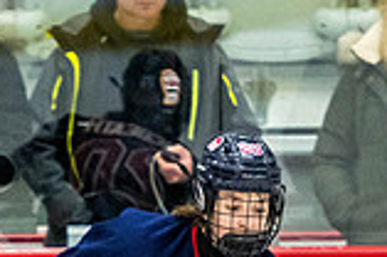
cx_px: 102
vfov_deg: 1.4
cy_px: 443
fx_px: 10868
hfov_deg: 2.0
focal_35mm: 1013
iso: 2200
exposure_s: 1/640
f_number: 2.8
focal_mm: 145
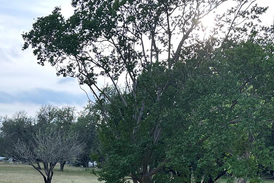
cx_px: 120
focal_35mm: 60
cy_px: 243
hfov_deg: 33.4
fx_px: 457
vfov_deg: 20.5
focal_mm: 6.86
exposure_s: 1/762
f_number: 1.78
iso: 80
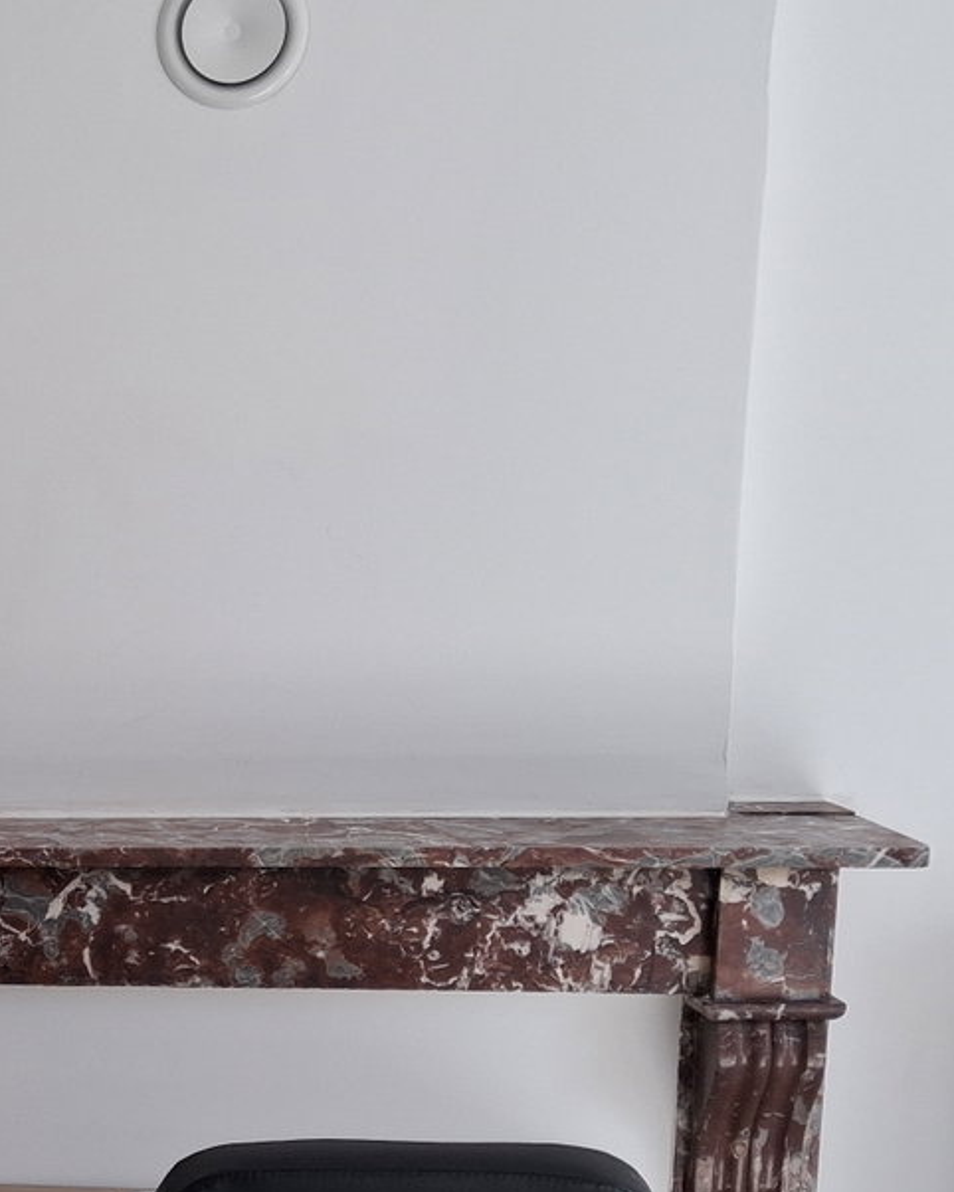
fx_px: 2469
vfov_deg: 26.3
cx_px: -336
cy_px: 1045
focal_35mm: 70
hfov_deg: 19.8
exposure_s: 1/100
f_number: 1.8
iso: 50
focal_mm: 4
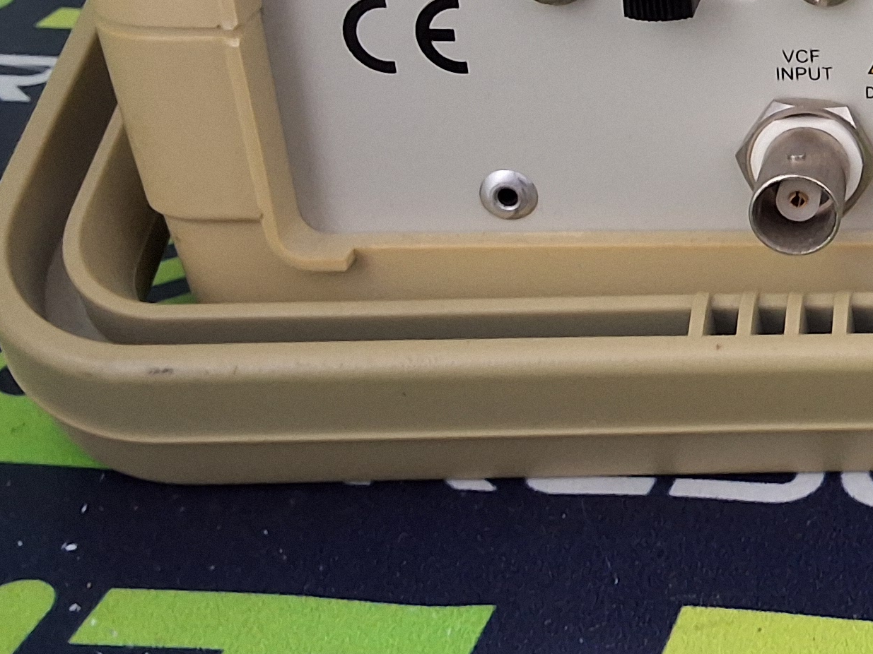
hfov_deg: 23.9
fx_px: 1866
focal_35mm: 74
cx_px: 1059
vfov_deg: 19.7
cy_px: 153
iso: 250
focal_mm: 2.91
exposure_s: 1/24
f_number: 1.9
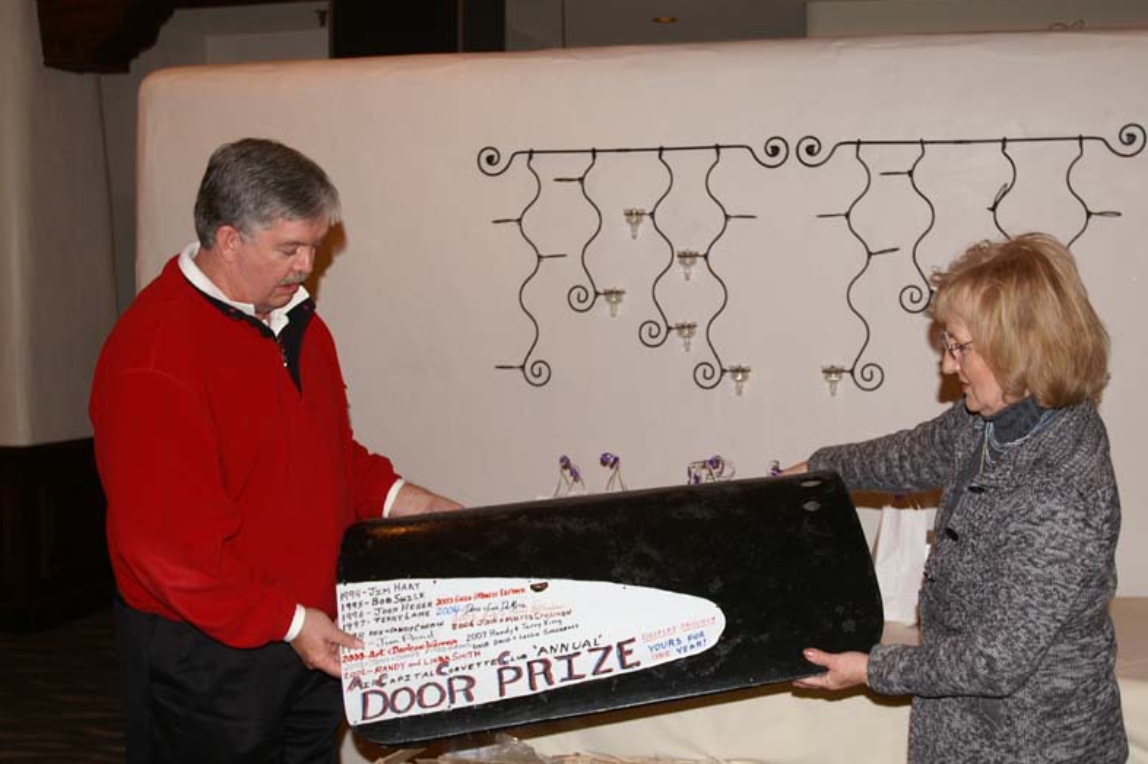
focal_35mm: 43
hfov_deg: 45.4
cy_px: 421
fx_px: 1370
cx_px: 646
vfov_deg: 31.1
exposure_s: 1/60
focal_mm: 22
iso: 200
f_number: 3.5
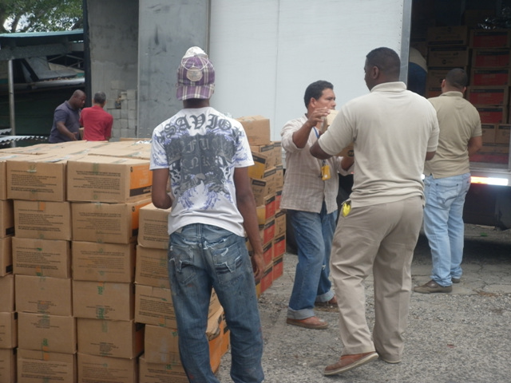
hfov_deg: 36.2
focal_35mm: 53
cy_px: 192
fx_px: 782
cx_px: 256
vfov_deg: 27.5
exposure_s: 1/400
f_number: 4
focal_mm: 9.5
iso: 80
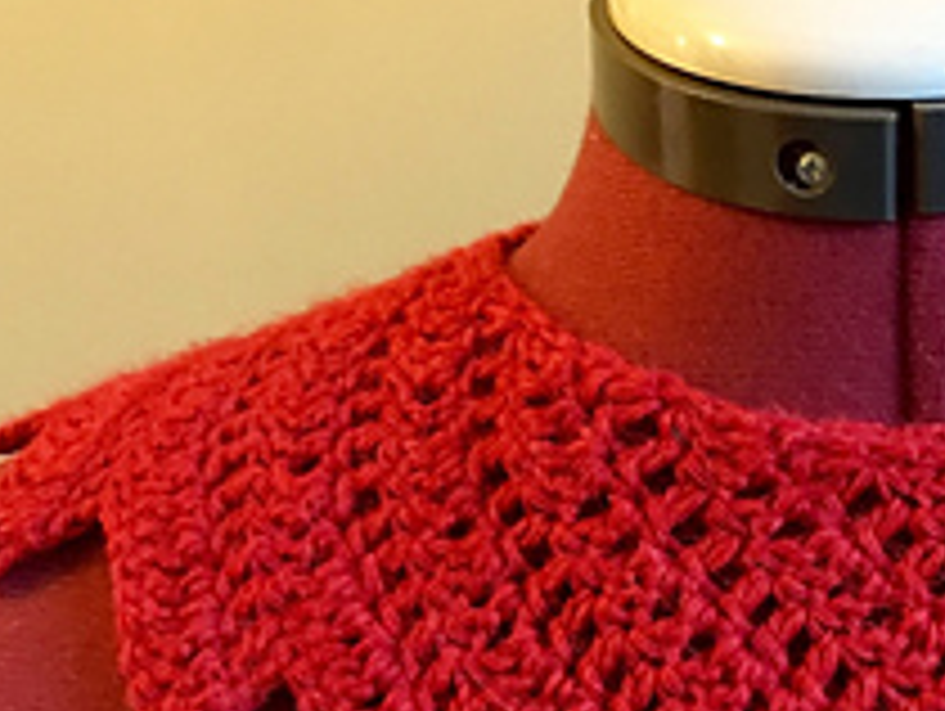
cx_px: 990
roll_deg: +2.3
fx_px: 1886
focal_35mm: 69
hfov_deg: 26.3
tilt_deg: -9.9
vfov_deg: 21.1
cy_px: 569
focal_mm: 4.15
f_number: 2.2
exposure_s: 1/17
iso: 640
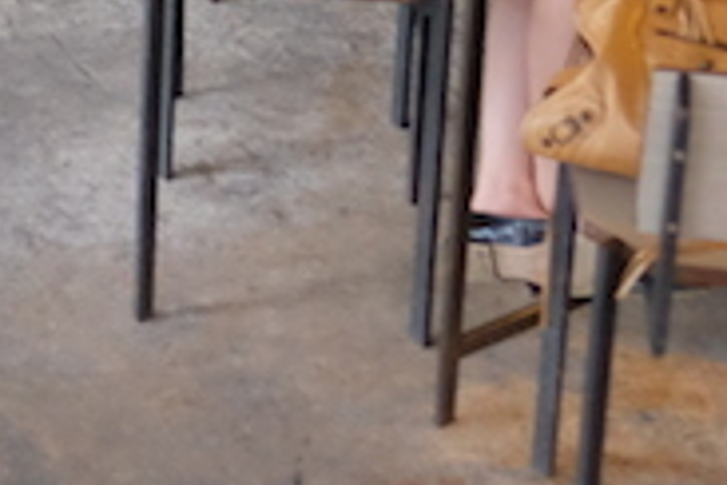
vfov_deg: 11.5
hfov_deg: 19.1
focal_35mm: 105
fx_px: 2120
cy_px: -547
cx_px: 48
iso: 4000
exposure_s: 1/80
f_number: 1.6
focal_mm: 16
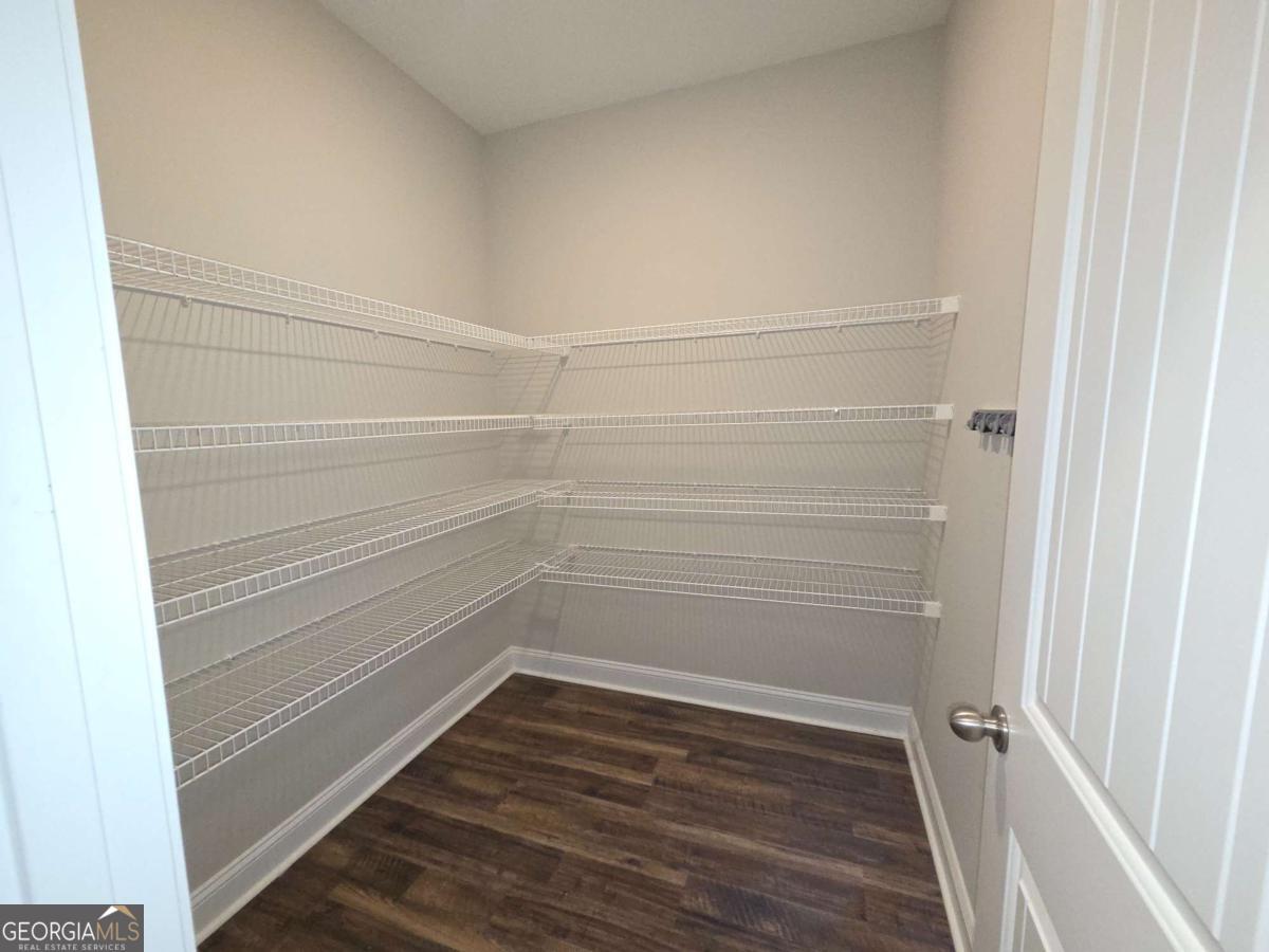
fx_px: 477
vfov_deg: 89.9
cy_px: 476
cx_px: 634
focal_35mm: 13
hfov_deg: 106.2
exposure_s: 1/60
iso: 400
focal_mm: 2.2
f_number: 2.2
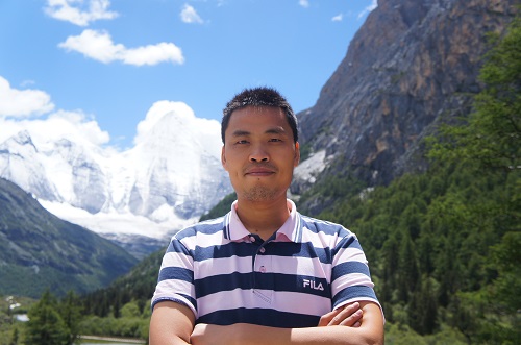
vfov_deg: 28.8
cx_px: 260
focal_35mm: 46
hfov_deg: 42.4
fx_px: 671
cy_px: 172
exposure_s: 1/800
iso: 200
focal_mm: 31
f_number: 5.6
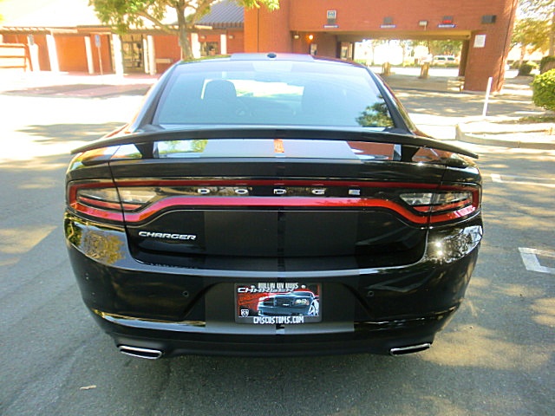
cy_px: 208
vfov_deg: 53.1
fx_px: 417
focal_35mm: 26
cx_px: 278
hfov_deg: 67.3
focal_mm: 4.65
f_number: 2.6
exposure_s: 1/80
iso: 64
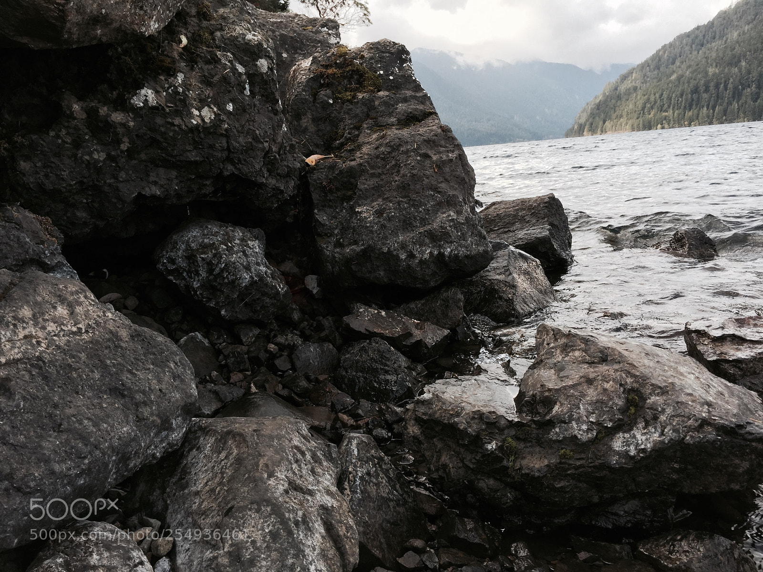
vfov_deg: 48.2
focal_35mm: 29
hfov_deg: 61.7
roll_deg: +5.1
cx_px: 382
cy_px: 286
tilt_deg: -10.9
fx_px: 639
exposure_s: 1/289
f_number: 2.2
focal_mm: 4.15
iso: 32
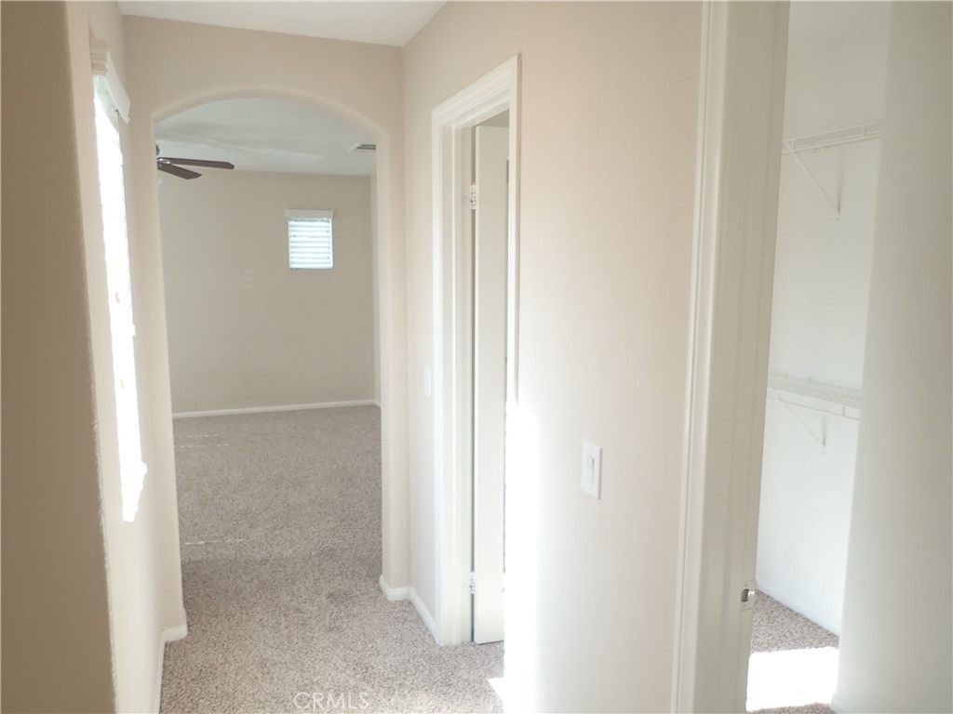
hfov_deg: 69.4
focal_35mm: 25
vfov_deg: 54.9
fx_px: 688
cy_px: 357
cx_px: 476
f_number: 2
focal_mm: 4.5
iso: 100
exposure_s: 1/80
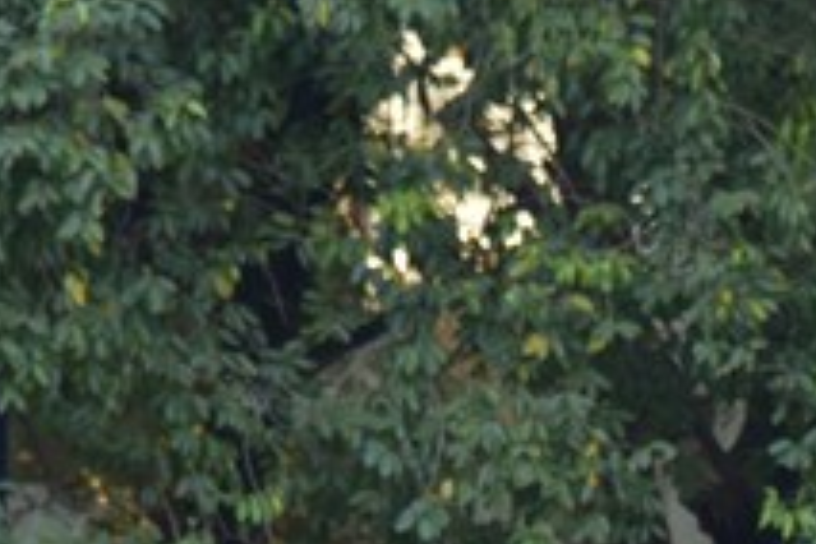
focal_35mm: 507
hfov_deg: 4.1
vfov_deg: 2.7
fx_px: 11491
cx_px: 843
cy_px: 1084
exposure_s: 1/160
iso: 500
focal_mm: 120
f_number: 5.6
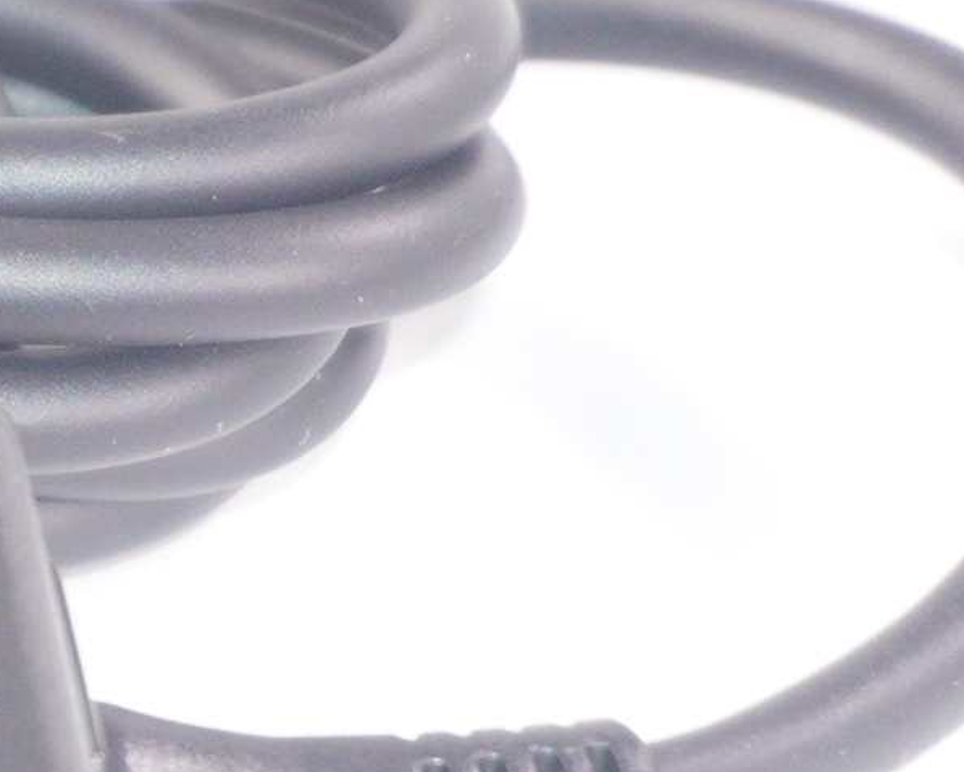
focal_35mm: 326
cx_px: -1174
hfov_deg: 5.7
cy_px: 341
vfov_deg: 4.8
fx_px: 9304
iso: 800
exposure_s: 1/160
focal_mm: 46
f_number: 5.6
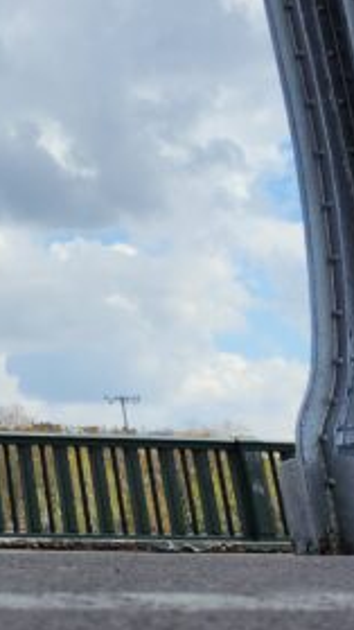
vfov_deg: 20.5
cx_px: -368
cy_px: -262
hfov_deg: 11.7
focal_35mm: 92
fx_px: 1535
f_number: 1.8
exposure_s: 1/2105
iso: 20
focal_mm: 5.4
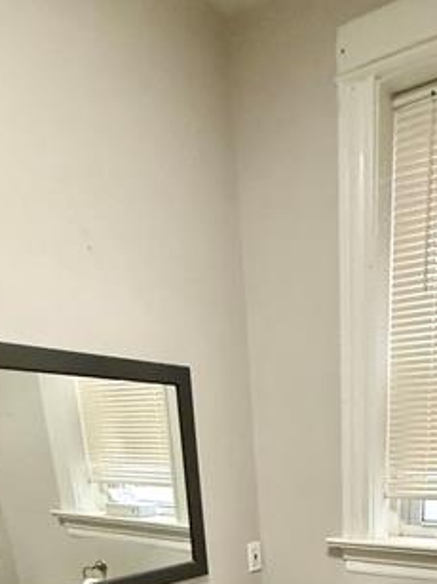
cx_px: 336
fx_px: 590
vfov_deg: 38.9
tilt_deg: -21.8
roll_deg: +0.7
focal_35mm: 35
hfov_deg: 39.4
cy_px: 696
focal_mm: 2.22
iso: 800
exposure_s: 1/60
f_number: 2.2
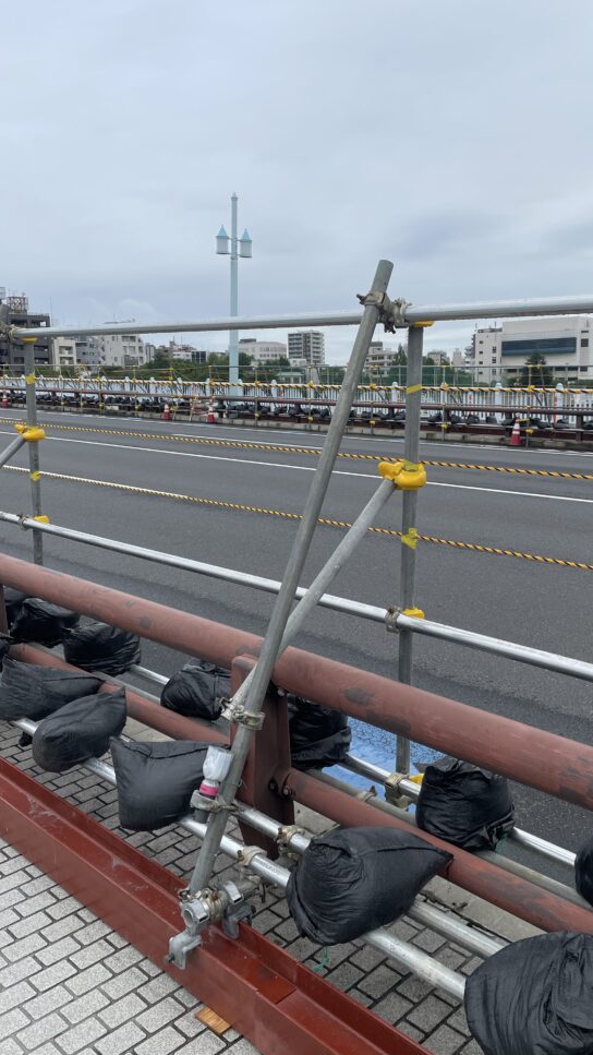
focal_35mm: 30
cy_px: 505
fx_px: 839
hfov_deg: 38.9
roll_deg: +2.0
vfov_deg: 64.3
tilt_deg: -6.9
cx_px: 323
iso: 32
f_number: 1.6
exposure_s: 1/2398
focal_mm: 4.2
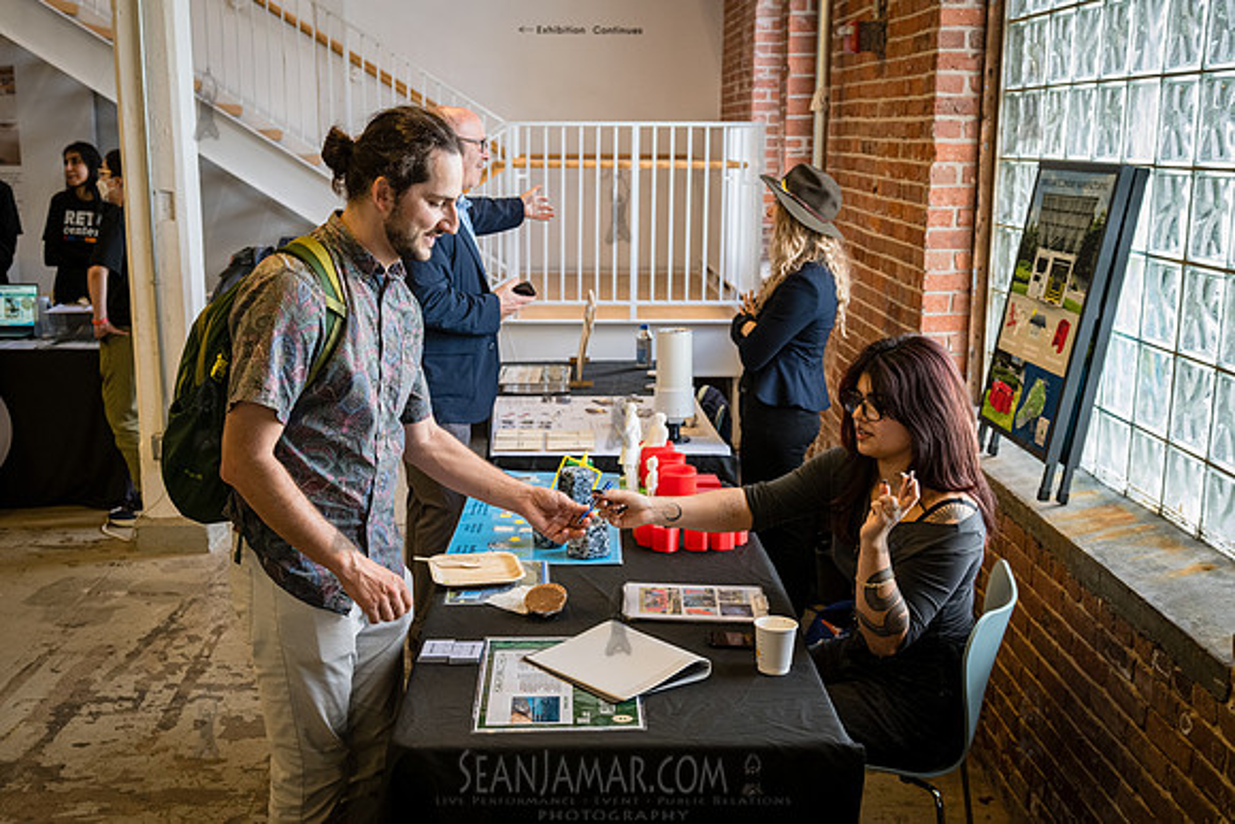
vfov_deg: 31.6
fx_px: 1457
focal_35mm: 42
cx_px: 575
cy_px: 457
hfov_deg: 45.9
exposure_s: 1/320
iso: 2500
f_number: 4.5
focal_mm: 38
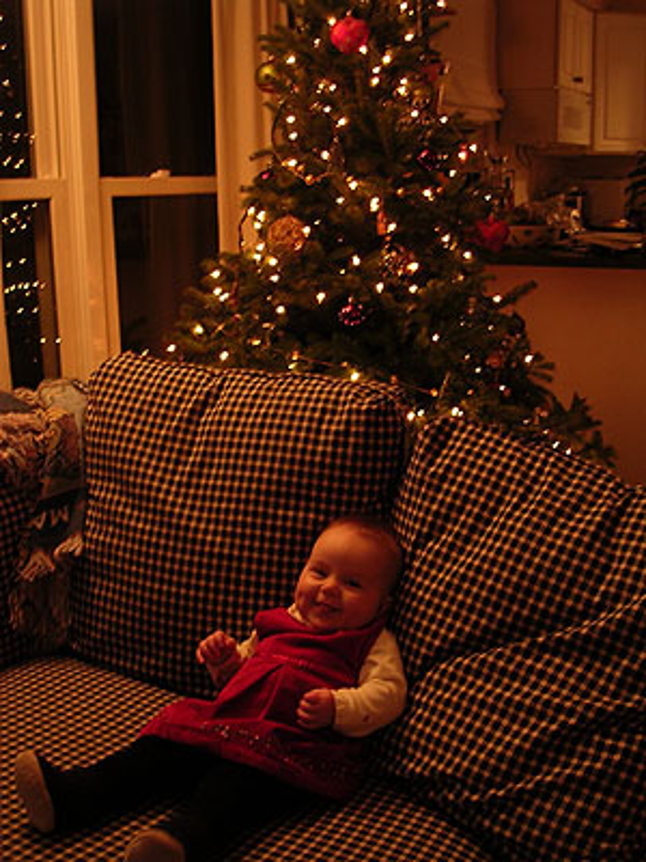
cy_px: 431
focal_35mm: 38
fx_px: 946
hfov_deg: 37.7
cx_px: 323
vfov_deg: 49.0
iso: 100
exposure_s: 1/5.1
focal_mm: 5.8
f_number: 2.8
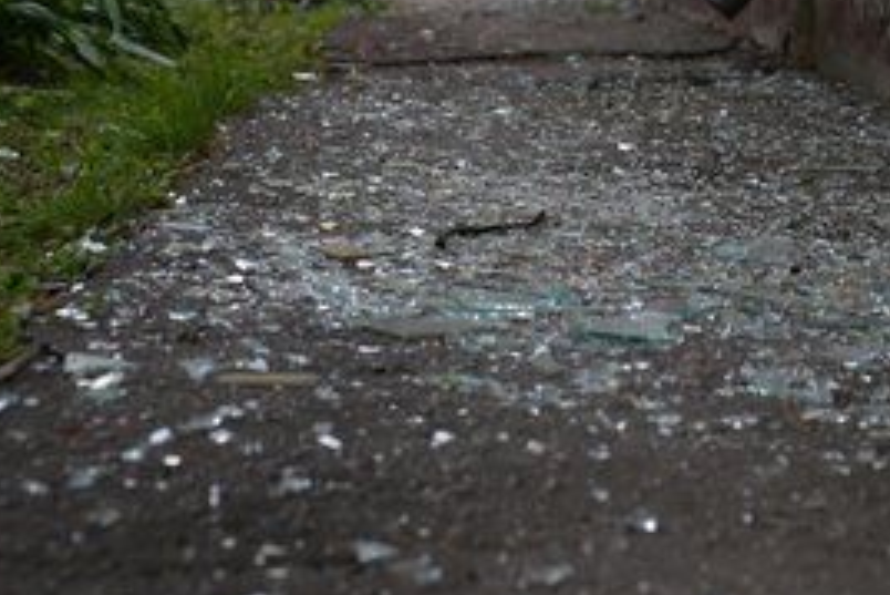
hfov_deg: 22.3
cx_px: 611
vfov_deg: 15.0
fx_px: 2251
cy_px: 178
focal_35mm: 91
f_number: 4.5
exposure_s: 1/125
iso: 800
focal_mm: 61
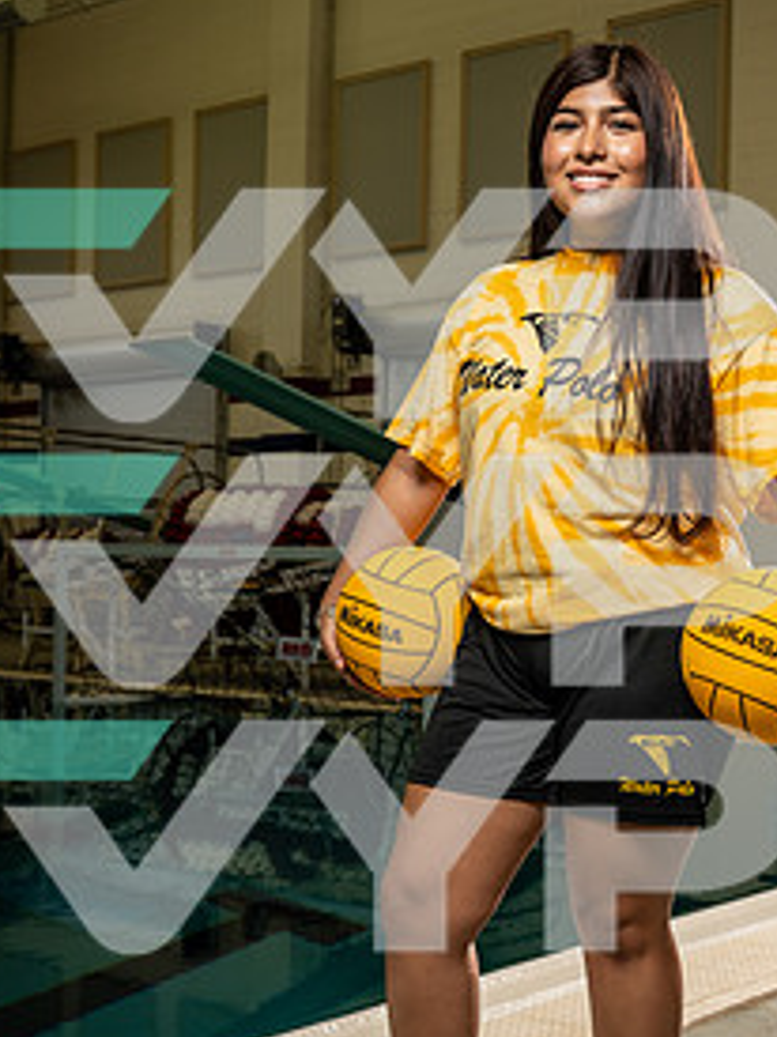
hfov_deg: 26.4
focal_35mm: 55
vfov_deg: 34.9
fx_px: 1647
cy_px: 573
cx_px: 509
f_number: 5.6
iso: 640
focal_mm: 35
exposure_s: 1/250
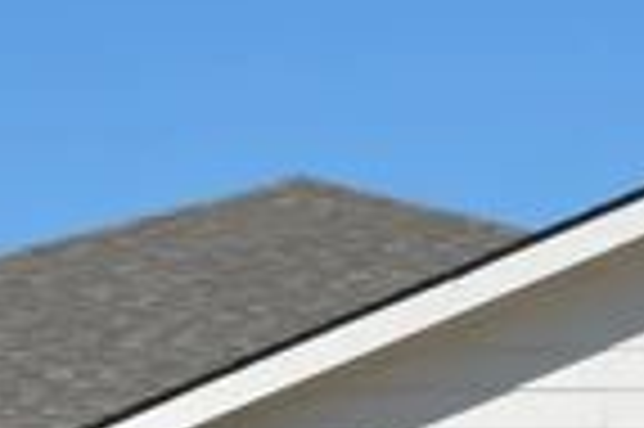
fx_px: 4610
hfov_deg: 8.0
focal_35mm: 258
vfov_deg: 5.2
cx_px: 320
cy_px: 933
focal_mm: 24
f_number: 9
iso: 100
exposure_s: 1/320
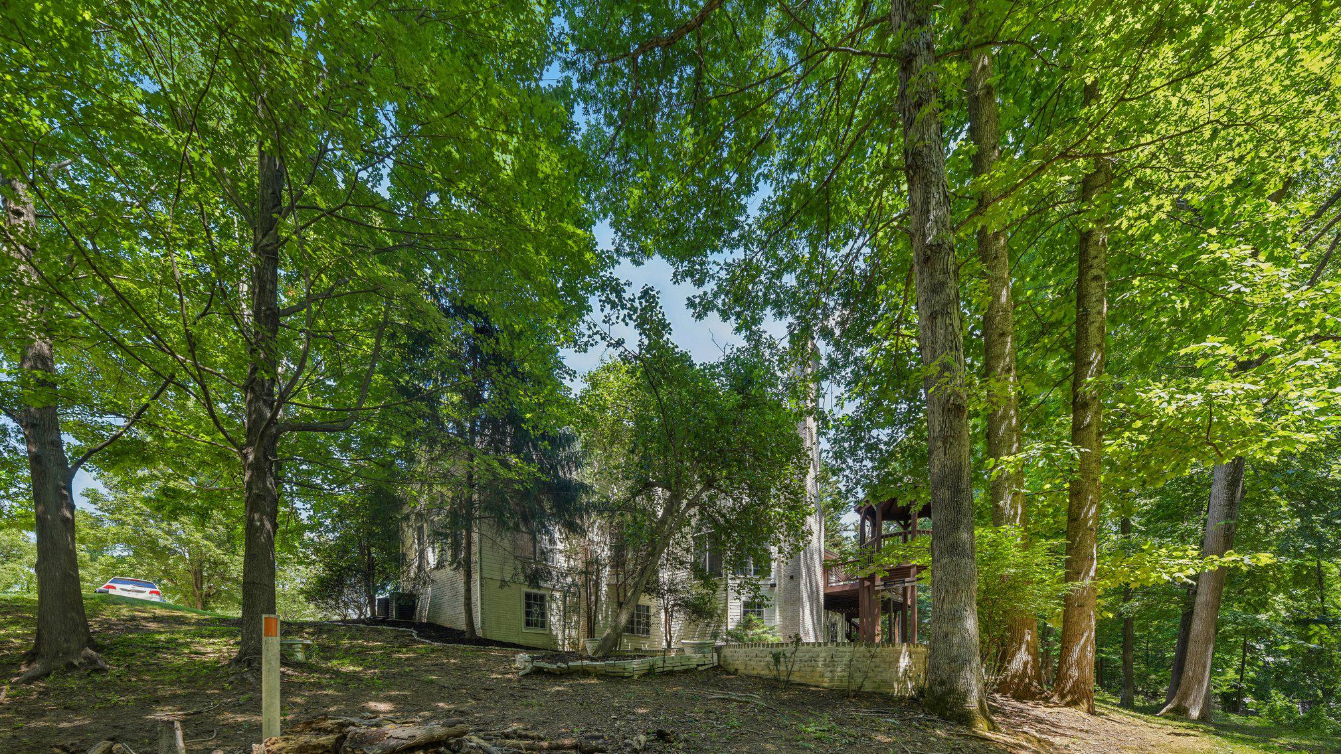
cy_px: 355
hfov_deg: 95.9
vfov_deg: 63.9
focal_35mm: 17
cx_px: 664
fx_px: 605
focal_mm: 16
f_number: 8
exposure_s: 1/25
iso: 100
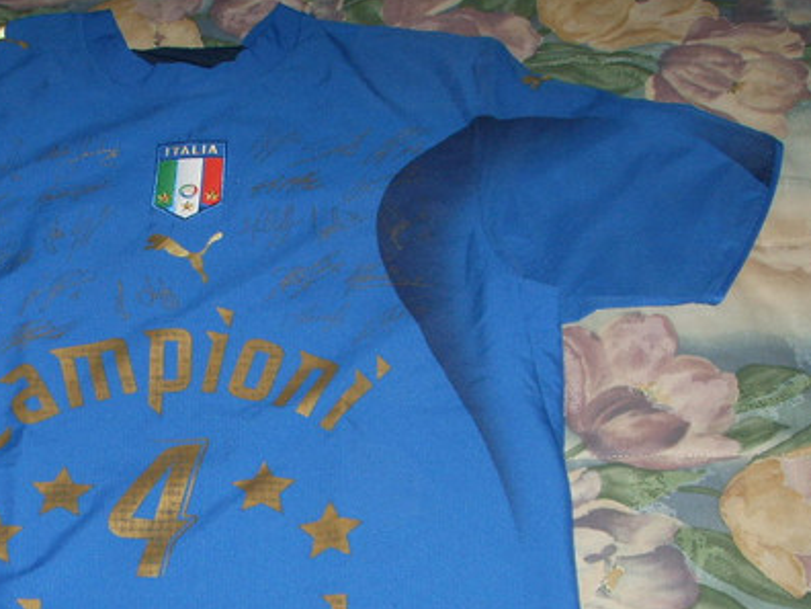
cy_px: 480
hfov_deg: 30.1
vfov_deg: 23.0
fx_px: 1476
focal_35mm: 63
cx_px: 186
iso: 100
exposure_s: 1/45
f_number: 3.5
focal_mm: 6.6
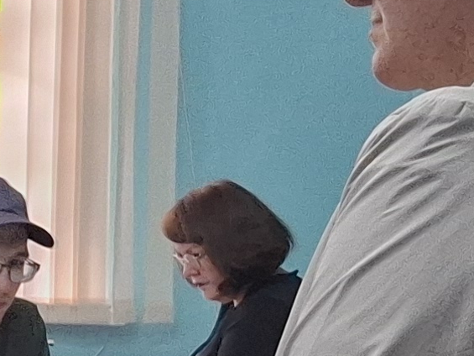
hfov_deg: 10.7
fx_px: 2274
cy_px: 184
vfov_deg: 8.9
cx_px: -516
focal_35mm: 166
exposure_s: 1/100
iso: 250
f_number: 1.8
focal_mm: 5.54
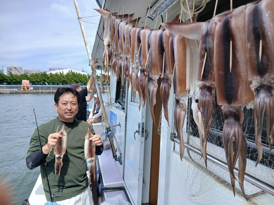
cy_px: 102
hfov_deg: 67.3
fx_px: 206
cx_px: 137
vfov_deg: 53.1
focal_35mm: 26
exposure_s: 1/352
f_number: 1.8
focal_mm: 3.86
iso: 20
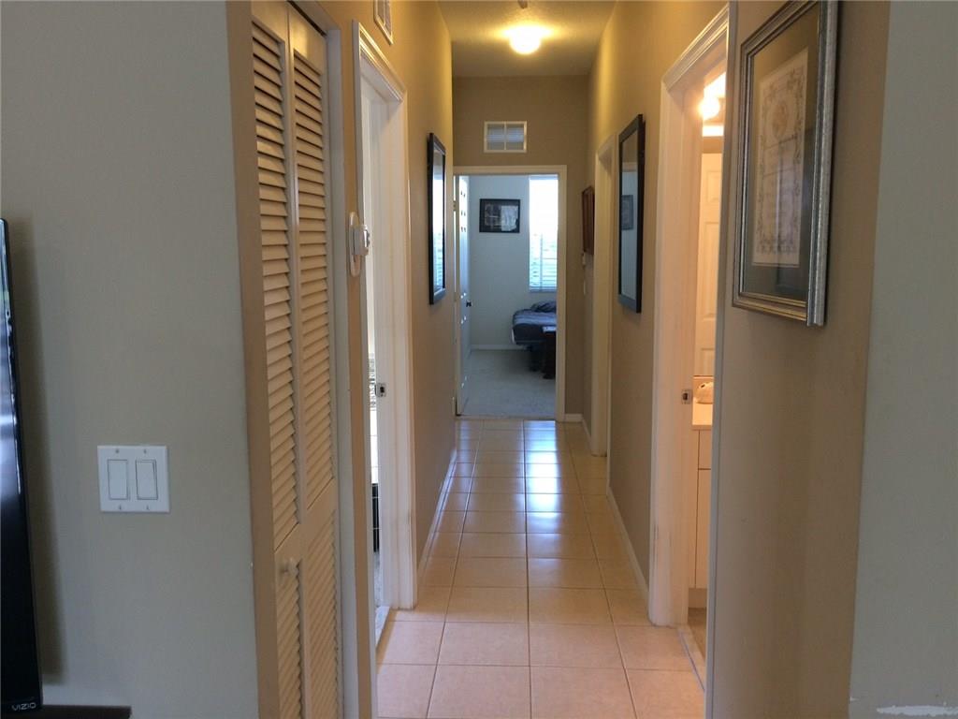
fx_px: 803
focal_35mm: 29
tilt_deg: -7.9
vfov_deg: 48.2
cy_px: 360
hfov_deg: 61.7
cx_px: 479
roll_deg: +0.4
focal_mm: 4.15
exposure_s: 1/30
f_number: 2.2
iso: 125
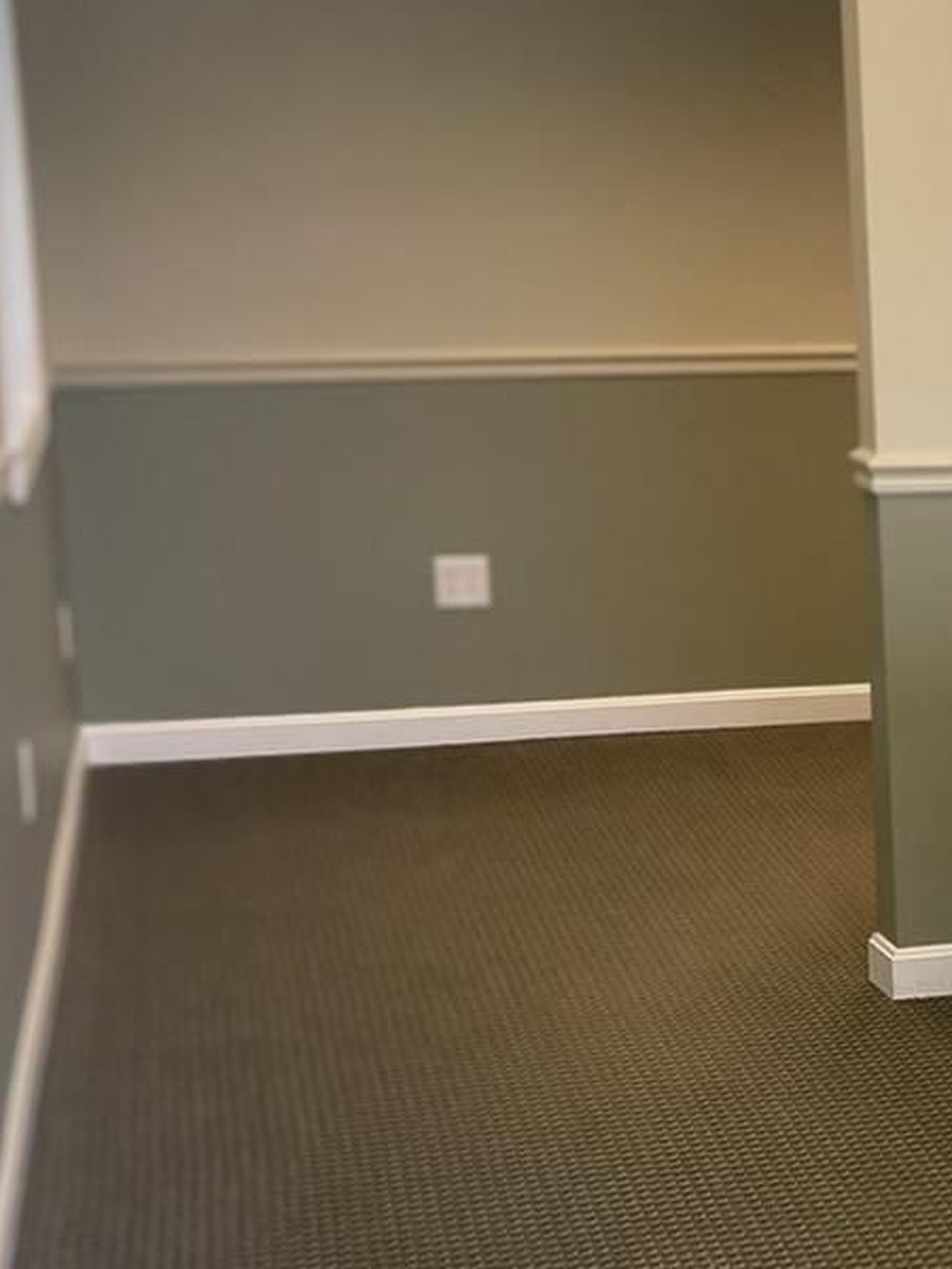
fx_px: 3261
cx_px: 1541
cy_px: 862
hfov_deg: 15.1
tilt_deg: -12.9
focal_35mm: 89
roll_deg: -0.2
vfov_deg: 21.9
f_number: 1.6
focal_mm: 5.1
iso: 40
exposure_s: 1/120
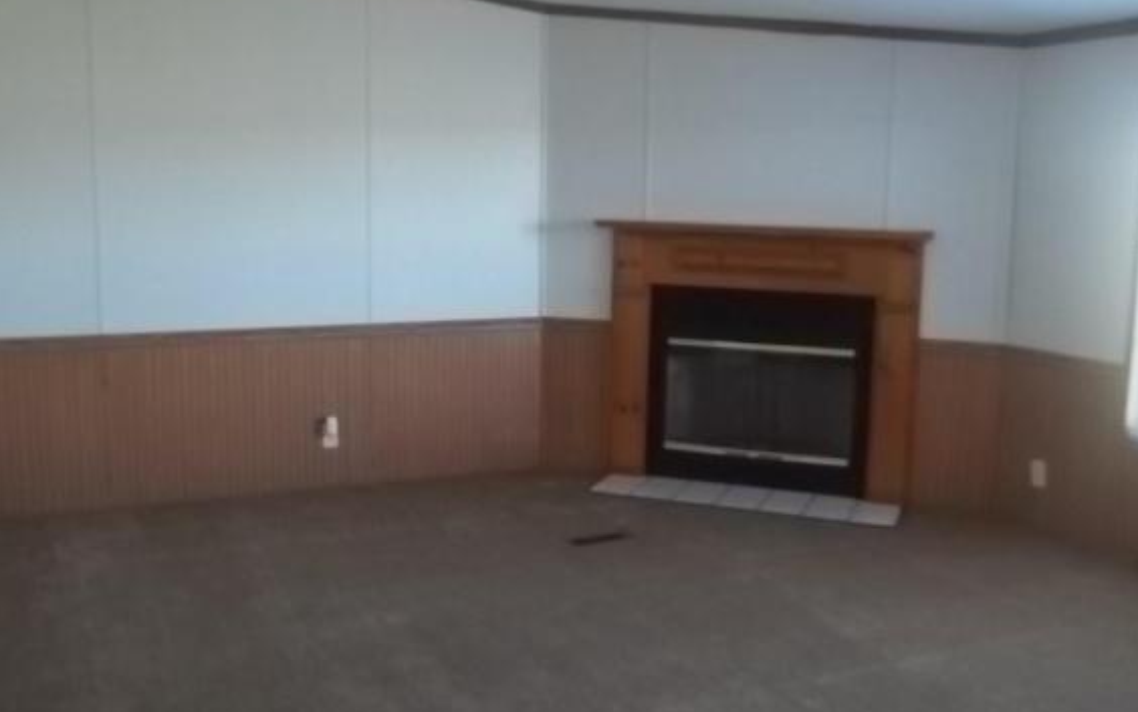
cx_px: 569
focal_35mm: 36
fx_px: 1117
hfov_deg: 54.0
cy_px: 357
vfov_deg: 35.4
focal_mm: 5.9
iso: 320
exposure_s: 1/30
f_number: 3.3
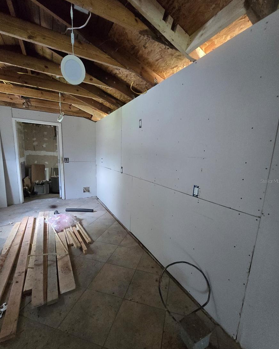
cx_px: 139
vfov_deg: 100.7
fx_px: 145
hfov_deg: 88.0
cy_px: 181
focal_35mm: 14
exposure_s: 1/60
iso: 800
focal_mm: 2.2
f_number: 2.2
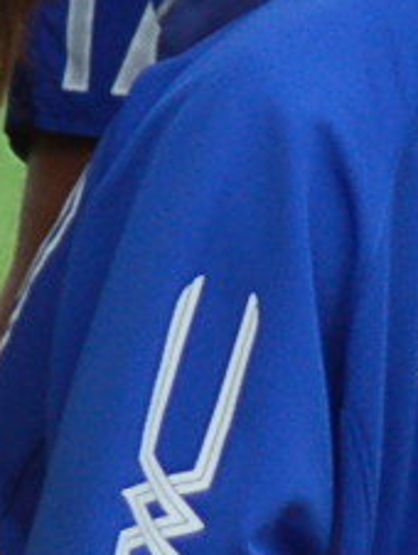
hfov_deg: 1.3
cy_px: 356
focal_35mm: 1111
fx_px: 17854
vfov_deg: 1.8
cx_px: 979
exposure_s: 1/125
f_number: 5.6
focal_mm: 116
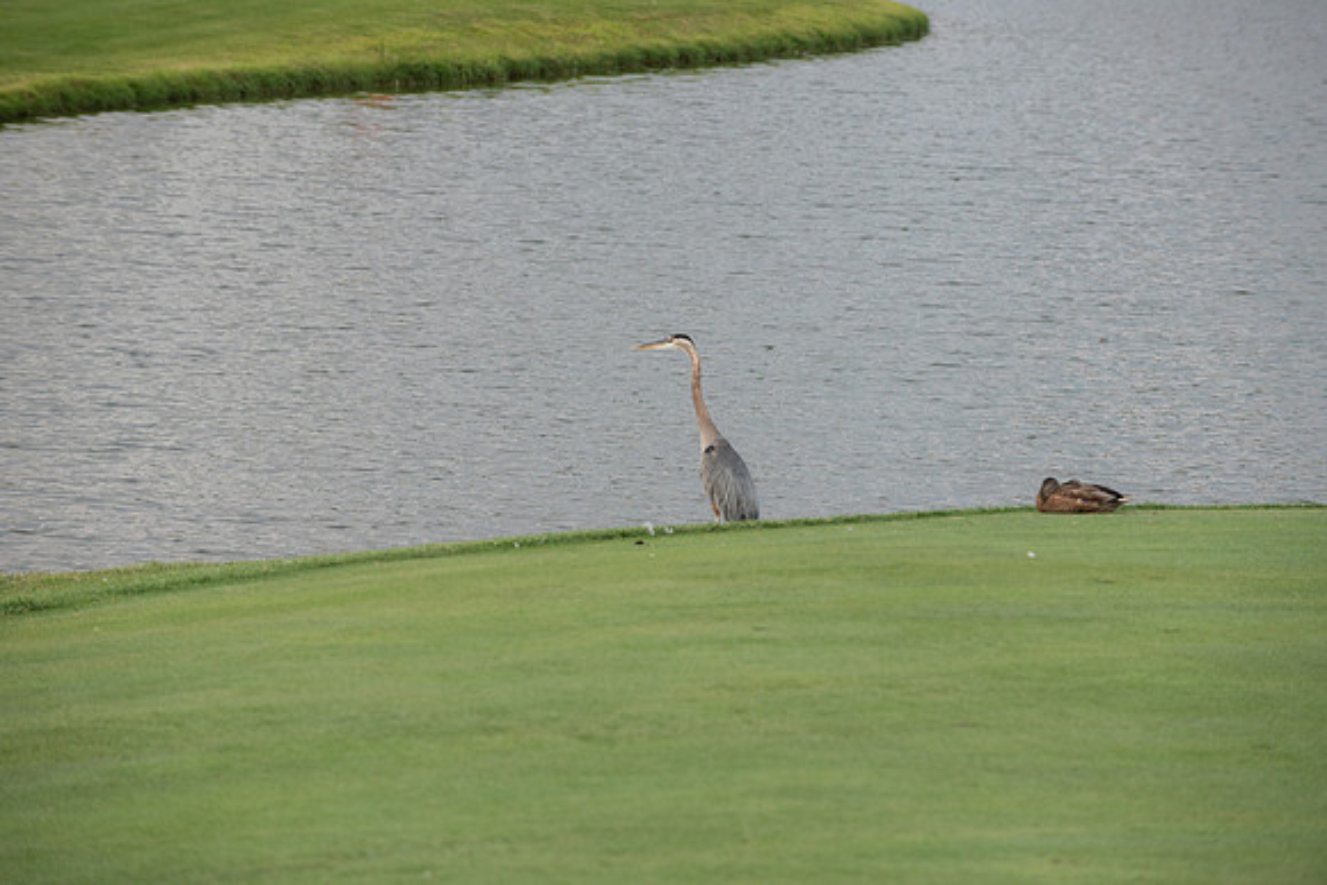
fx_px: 7374
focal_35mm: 200
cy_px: 442
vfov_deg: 6.9
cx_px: 664
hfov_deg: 10.3
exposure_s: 1/1000
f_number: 5
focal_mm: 200
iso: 250
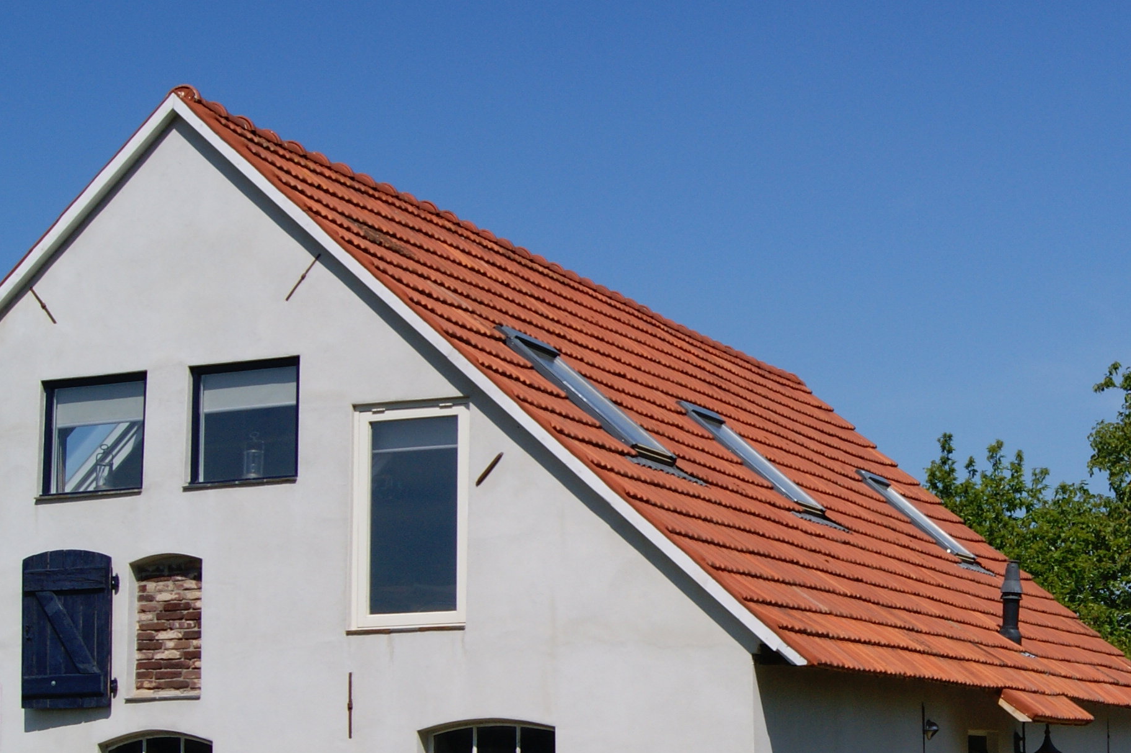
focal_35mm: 68
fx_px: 2135
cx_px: 928
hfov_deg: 28.9
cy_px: 566
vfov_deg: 19.8
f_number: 10
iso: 100
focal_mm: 18
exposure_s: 1/320
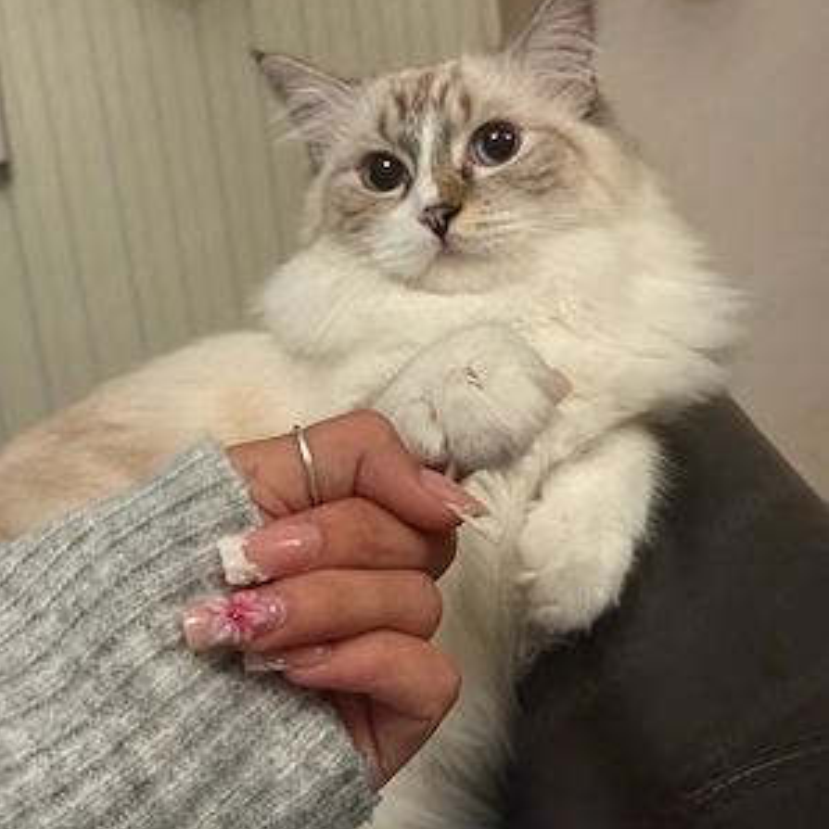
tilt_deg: -18.6
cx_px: 414
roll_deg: +4.5
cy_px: 298
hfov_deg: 30.0
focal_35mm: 57
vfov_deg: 29.9
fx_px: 1544
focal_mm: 6.76
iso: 500
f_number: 1.78
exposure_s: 1/30
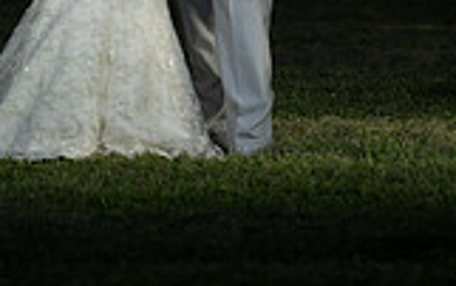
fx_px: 5312
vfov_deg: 3.1
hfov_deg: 4.9
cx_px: 108
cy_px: -334
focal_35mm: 427
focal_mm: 150
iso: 320
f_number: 2.8
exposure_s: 1/5000
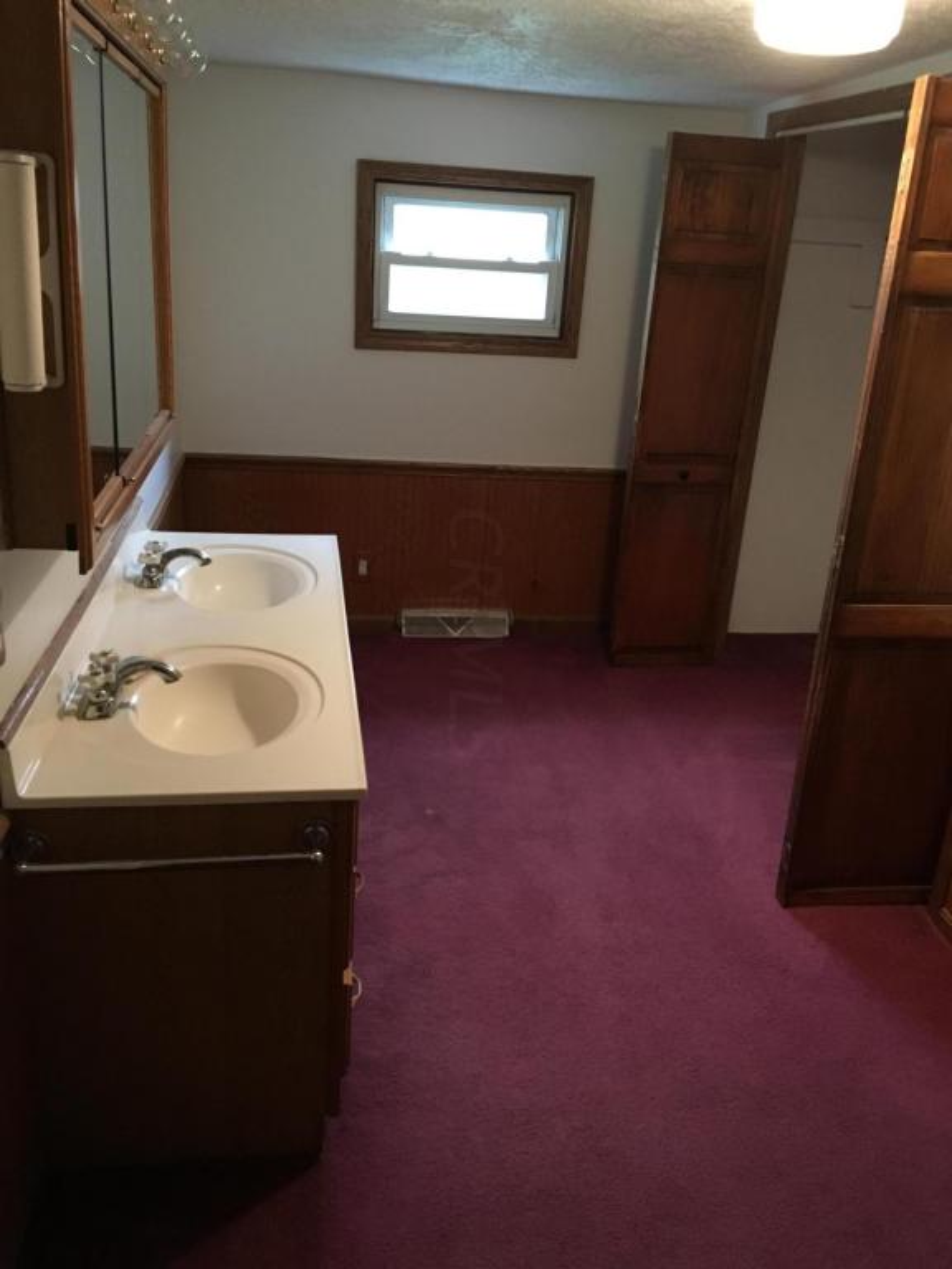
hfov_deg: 48.2
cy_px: 634
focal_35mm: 29
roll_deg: -4.0
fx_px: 1063
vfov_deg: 61.7
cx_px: 476
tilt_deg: -19.7
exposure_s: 1/15
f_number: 2.2
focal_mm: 4.15
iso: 200
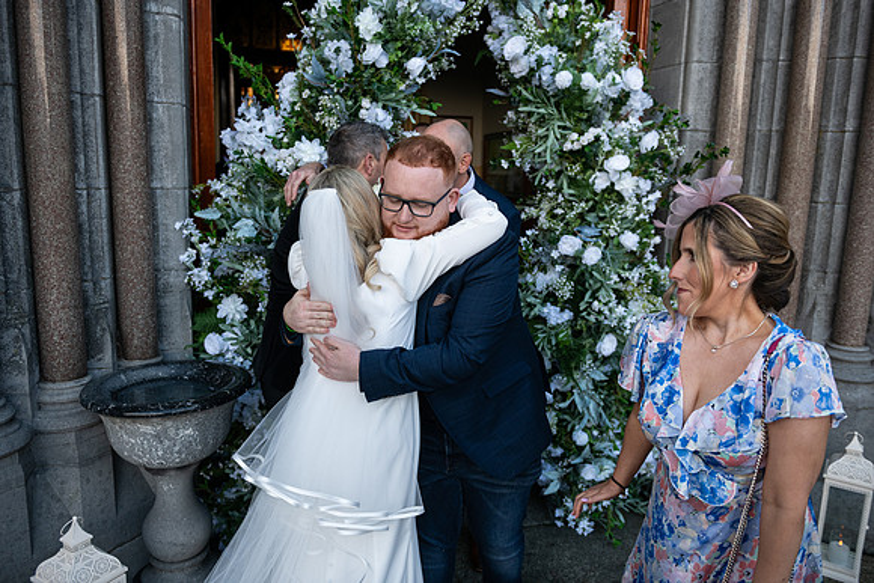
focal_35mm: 27
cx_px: 437
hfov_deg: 67.4
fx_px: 656
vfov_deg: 48.0
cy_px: 292
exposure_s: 1/1600
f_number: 3.5
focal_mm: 27
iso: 500
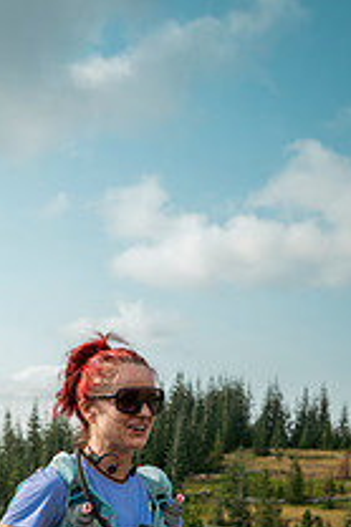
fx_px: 806
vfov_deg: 32.8
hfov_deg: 24.1
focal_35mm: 55
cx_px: 53
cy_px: 545
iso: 100
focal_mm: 25.5
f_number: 3.5
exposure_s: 1/2000
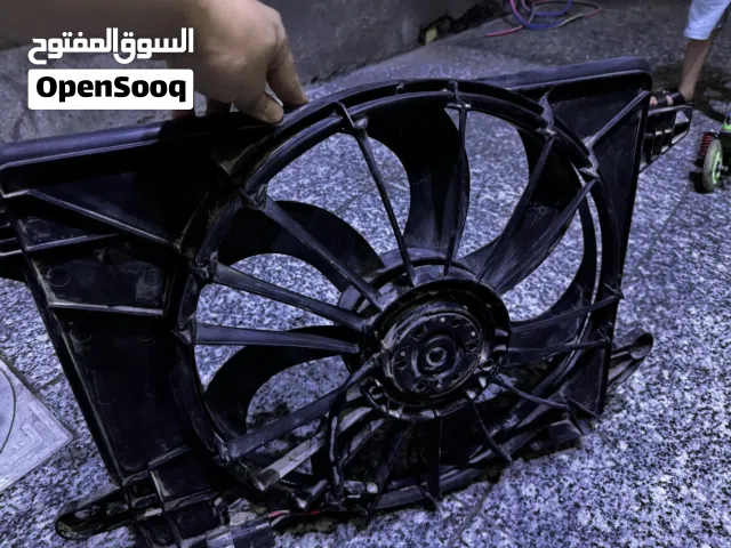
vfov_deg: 56.8
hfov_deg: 71.6
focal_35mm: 24
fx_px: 507
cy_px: 274
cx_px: 366
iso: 1000
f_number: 1.78
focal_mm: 6.76
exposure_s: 1/34
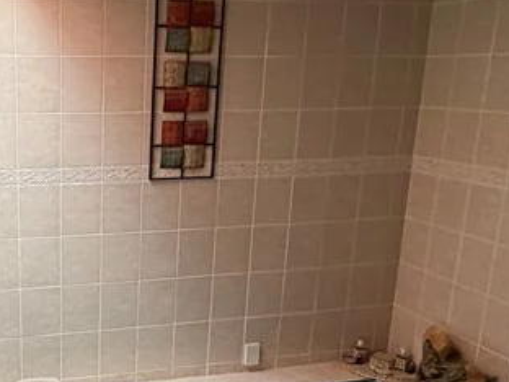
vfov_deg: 31.3
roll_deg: +0.9
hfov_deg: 39.0
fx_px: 676
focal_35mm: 46
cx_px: 73
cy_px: 255
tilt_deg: -15.3
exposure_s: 1/60
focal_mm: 2.22
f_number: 2.2
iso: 320
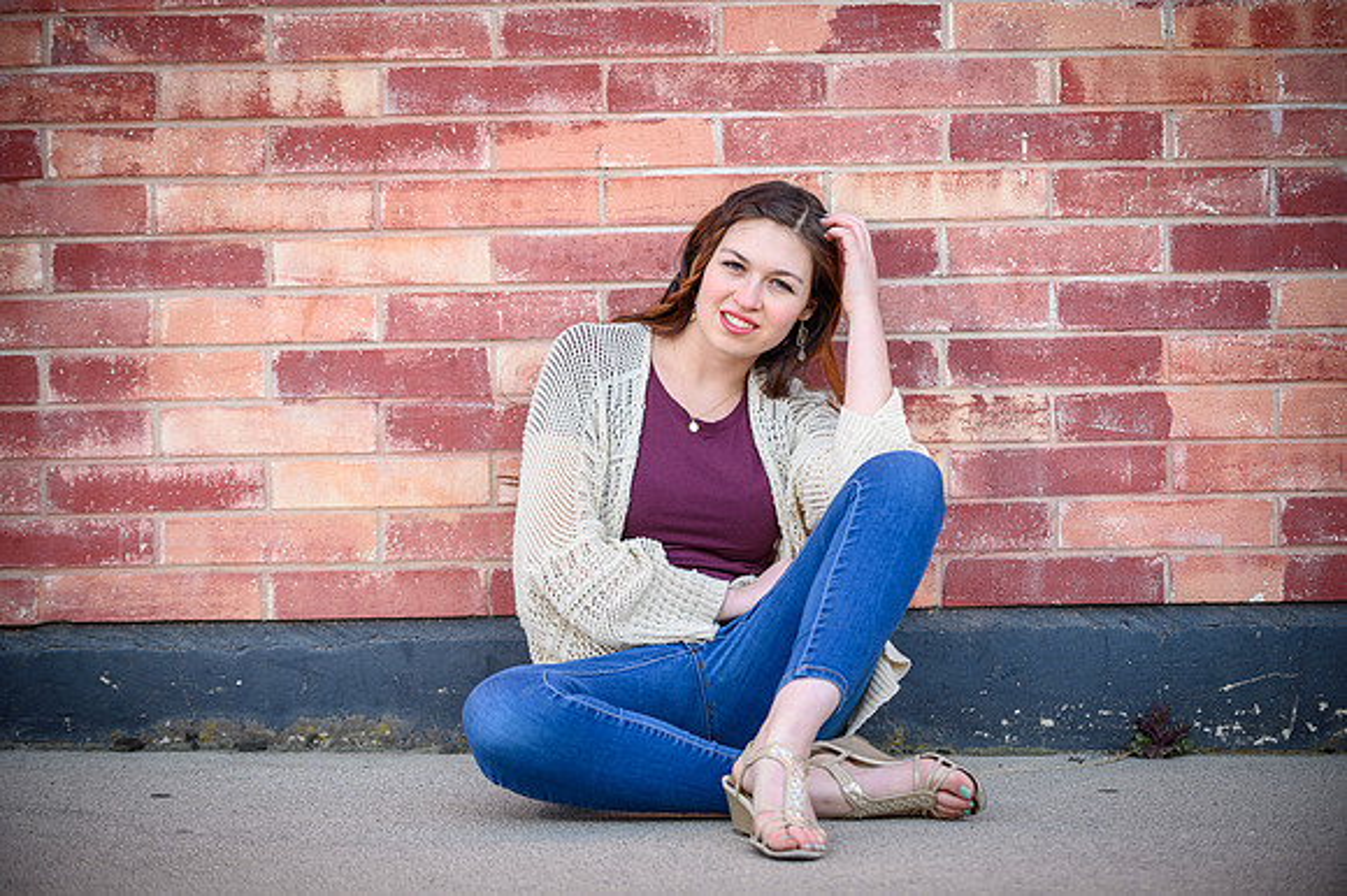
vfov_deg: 12.4
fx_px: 4113
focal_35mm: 110
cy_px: 448
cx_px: 674
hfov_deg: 18.6
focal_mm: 110
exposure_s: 1/320
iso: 100
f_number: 2.8
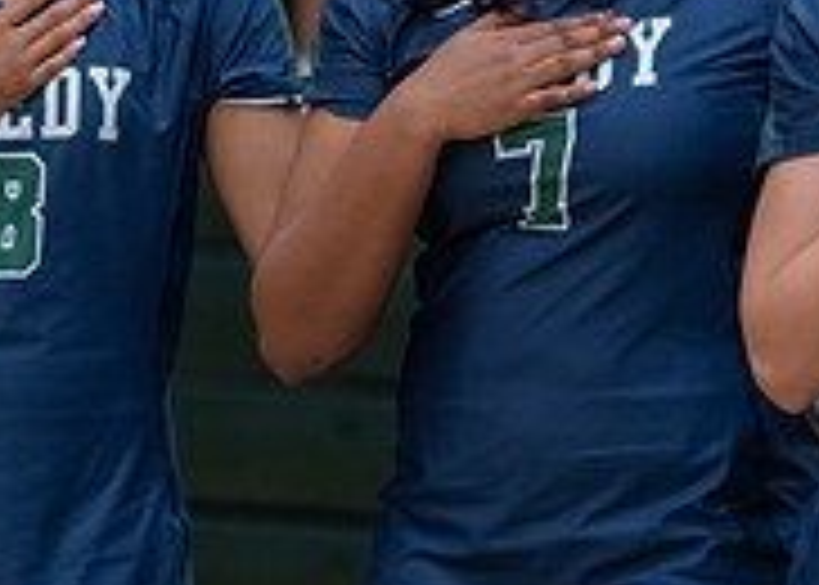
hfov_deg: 5.6
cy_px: 76
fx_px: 8397
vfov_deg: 4.0
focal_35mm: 361
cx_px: 99
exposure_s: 1/320
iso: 1000
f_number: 2.8
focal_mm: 108
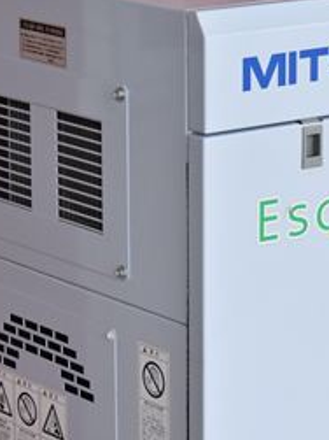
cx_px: 161
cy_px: 259
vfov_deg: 12.5
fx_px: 2003
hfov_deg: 9.4
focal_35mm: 158
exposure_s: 1/800
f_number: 6.3
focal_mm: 55
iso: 1250
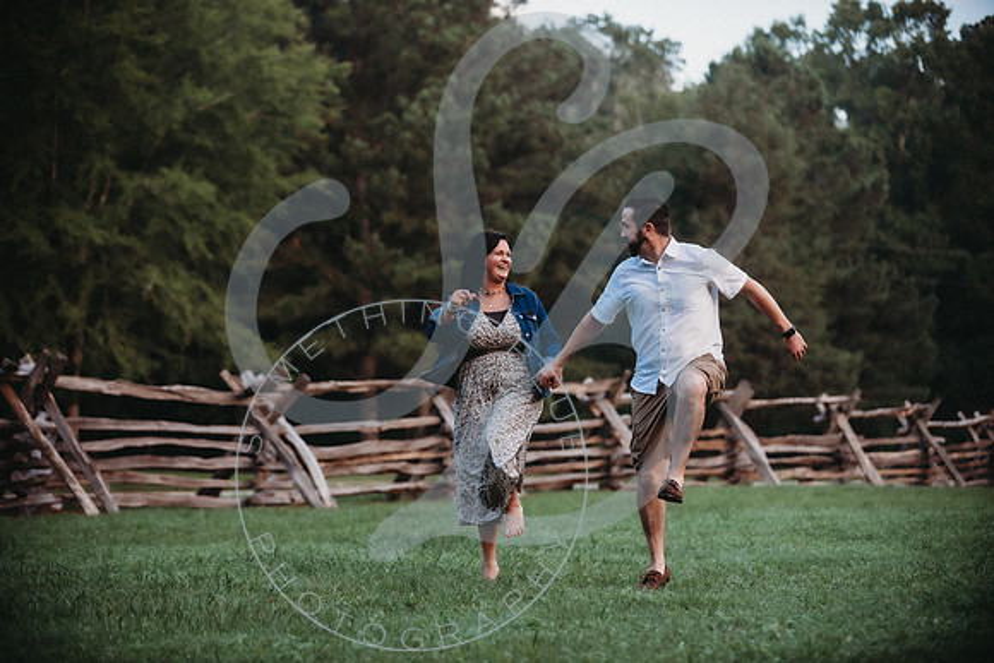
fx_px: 2624
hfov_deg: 21.5
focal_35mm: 95
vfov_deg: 14.4
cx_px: 497
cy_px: 332
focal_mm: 95
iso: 800
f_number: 2.8
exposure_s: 1/320
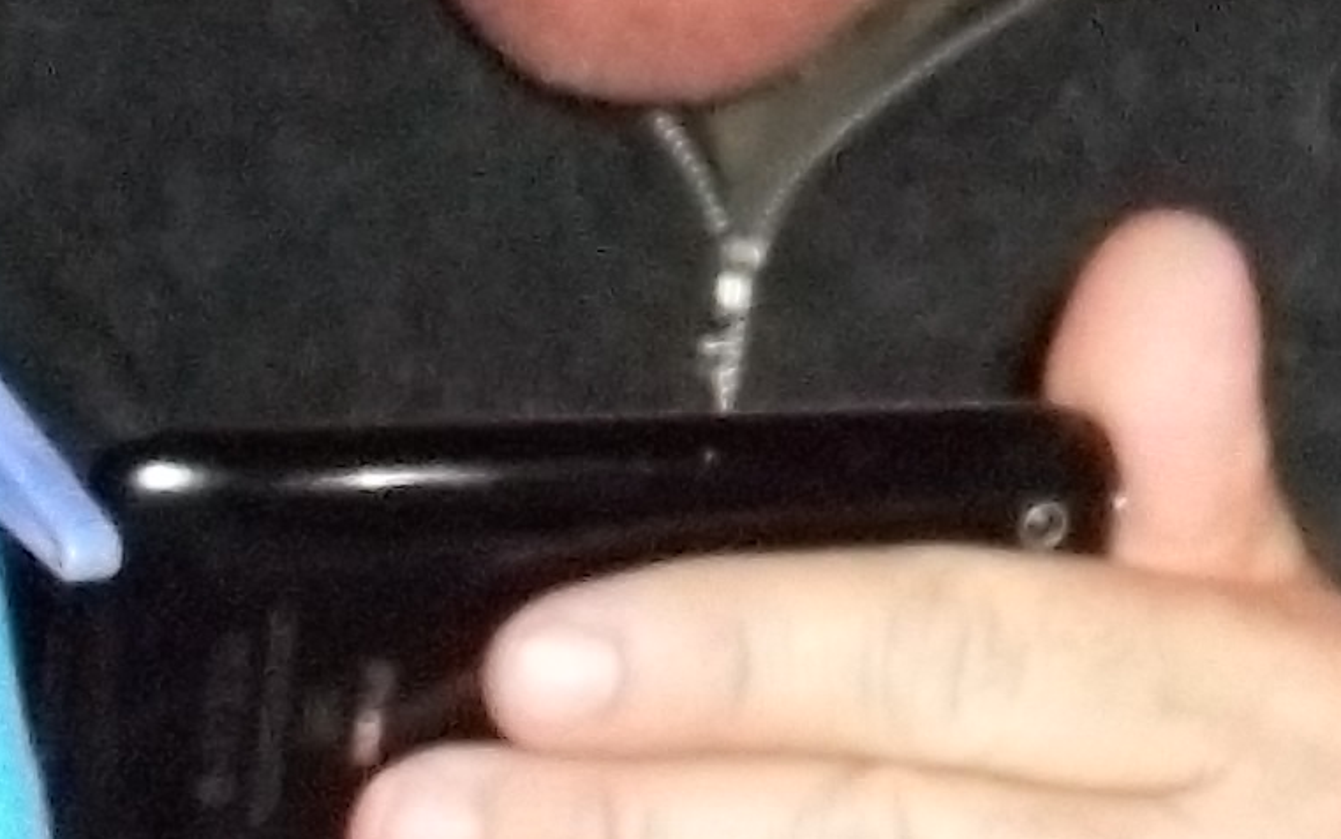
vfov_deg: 6.6
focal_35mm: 197
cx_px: 1274
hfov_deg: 10.6
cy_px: -434
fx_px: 7201
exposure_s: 1/30
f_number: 3.3
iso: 320
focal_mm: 5.9
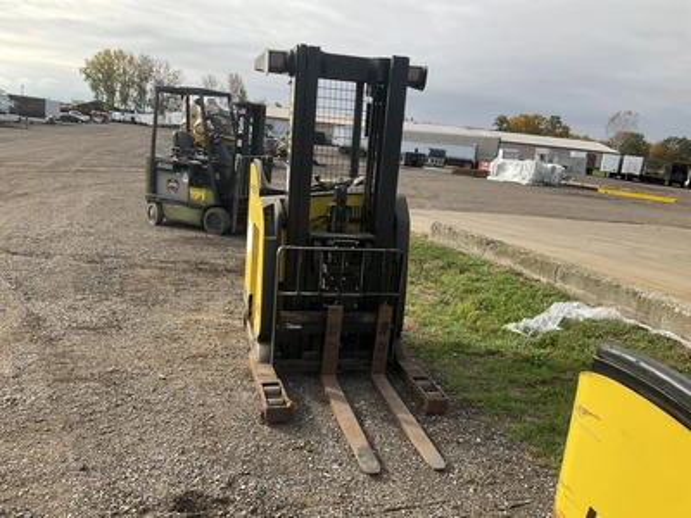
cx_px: 346
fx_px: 579
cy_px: 259
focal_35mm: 29
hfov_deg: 61.7
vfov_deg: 48.2
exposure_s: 1/1055
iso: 25
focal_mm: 3
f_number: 1.8
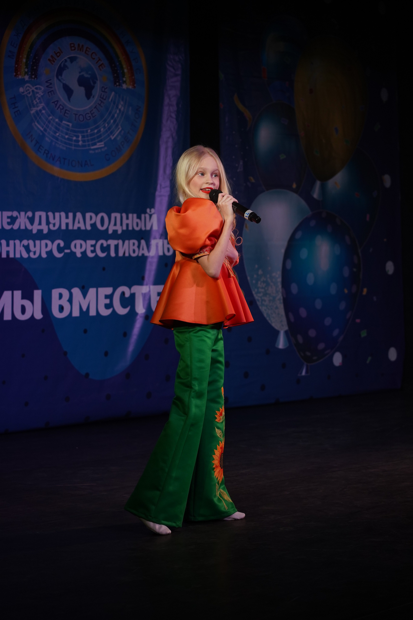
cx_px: 206
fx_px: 1204
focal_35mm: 70
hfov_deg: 19.5
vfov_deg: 28.8
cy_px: 310
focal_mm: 70
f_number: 4.5
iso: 1600
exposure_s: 1/400
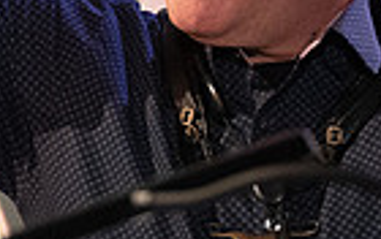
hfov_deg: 4.7
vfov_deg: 3.0
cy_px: -259
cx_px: 403
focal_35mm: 442
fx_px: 4597
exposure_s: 1/250
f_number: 2.8
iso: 5000
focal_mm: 70
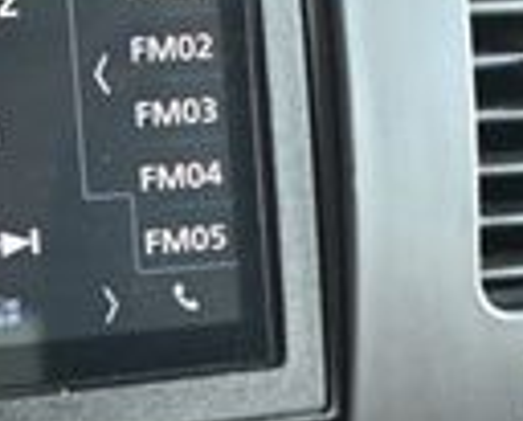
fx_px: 2286
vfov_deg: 10.4
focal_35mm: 147
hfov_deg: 12.7
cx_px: -147
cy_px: 486
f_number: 4
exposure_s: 1/125
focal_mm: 21
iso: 2000
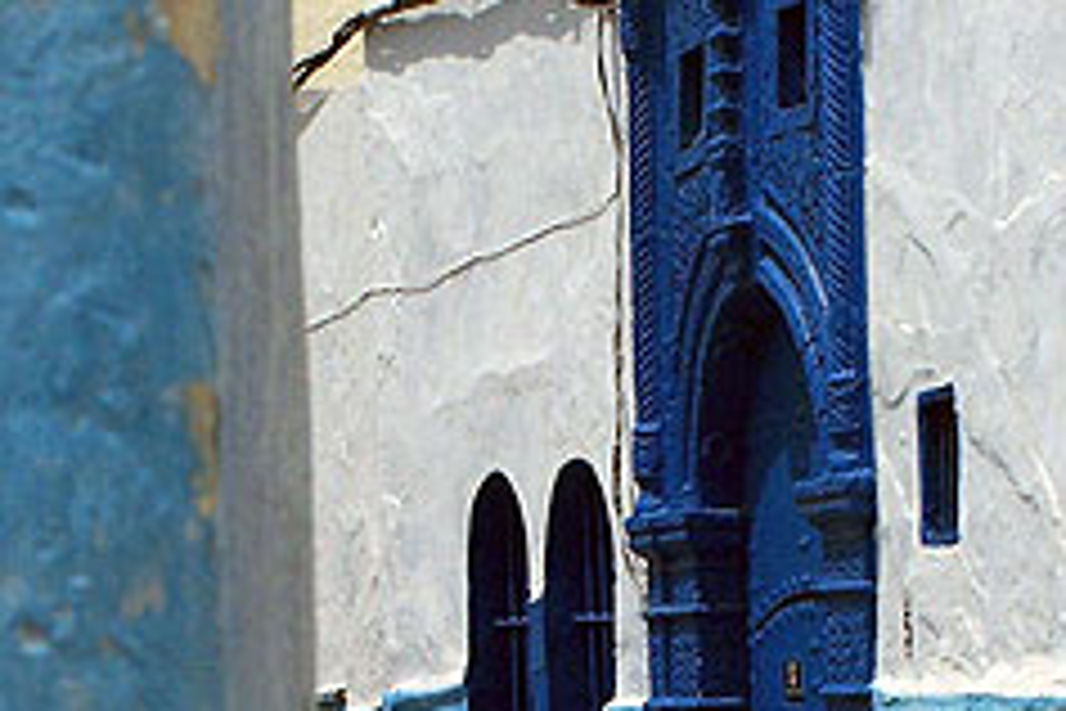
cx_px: 652
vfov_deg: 8.4
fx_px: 4797
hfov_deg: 12.7
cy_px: 724
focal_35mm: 162
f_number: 6.3
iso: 80
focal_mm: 13.7
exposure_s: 1/1000
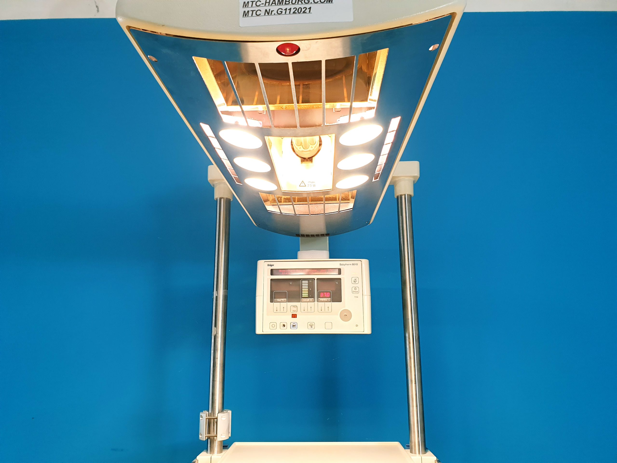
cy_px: 232
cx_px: 308
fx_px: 463
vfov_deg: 53.1
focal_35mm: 26
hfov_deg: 67.3
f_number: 2.4
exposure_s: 1/50
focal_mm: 4.3
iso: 100
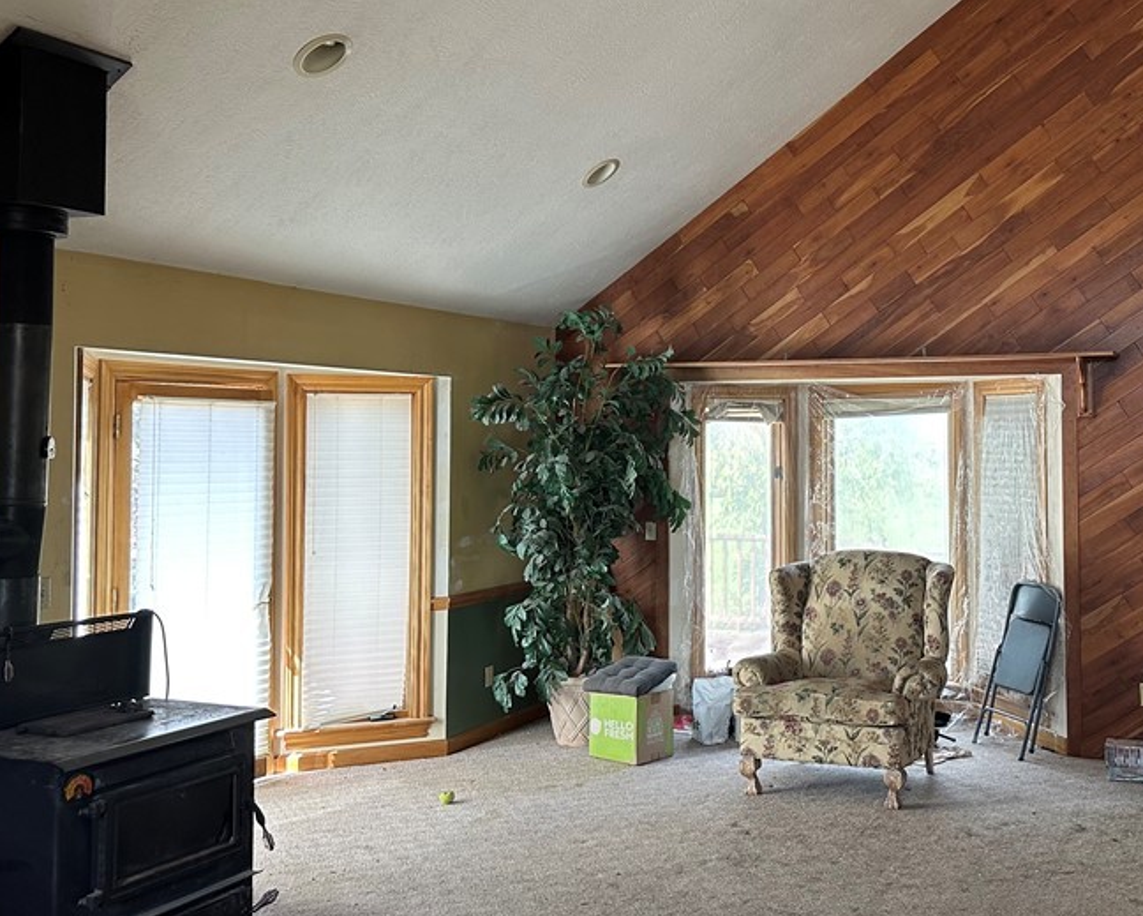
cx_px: 804
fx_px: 1252
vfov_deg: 40.1
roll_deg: -0.2
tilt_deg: +1.6
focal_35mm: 37
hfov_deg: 47.8
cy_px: 394
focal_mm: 6.86
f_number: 1.78
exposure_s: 1/120
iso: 200
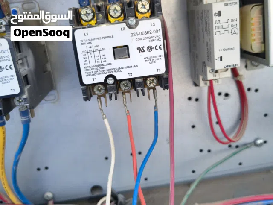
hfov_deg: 71.6
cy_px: 102
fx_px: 189
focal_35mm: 24
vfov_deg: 56.8
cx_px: 136
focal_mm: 5.56
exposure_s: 1/128
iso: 100
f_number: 1.8
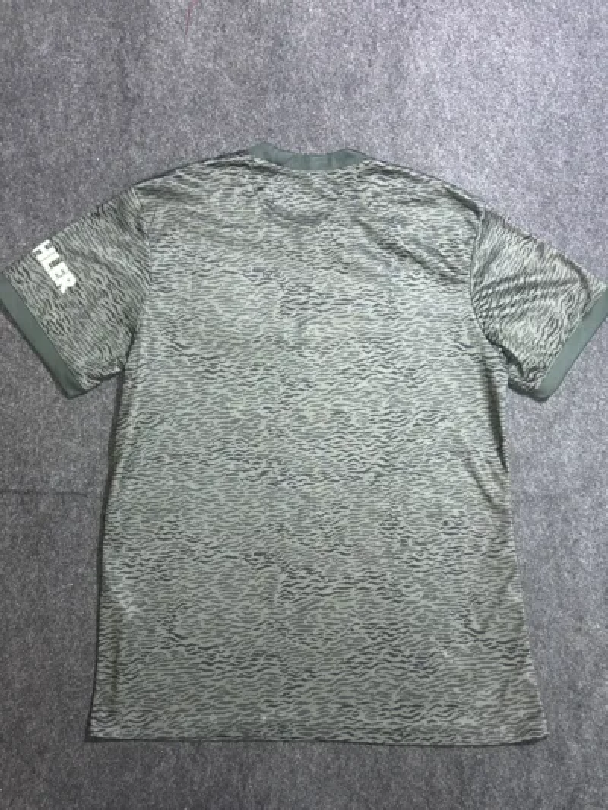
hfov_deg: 53.1
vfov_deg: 67.3
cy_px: 405
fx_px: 609
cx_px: 304
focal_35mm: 26
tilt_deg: -64.0
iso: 500
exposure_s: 1/50
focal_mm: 5.7
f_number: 1.5
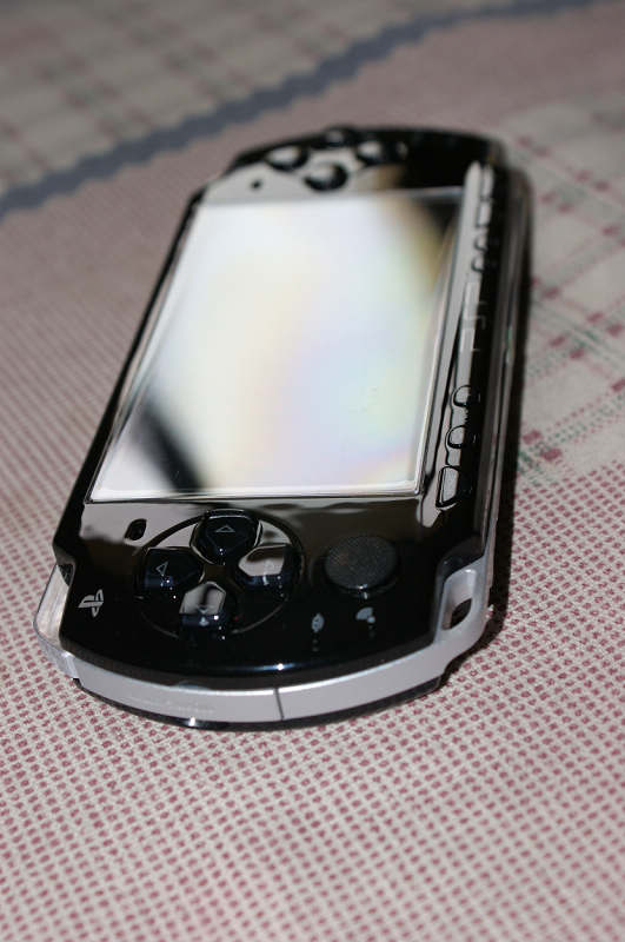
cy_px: 471
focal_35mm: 68
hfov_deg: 20.1
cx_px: 312
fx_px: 1763
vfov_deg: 29.9
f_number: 6.3
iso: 400
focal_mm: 45
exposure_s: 1/80
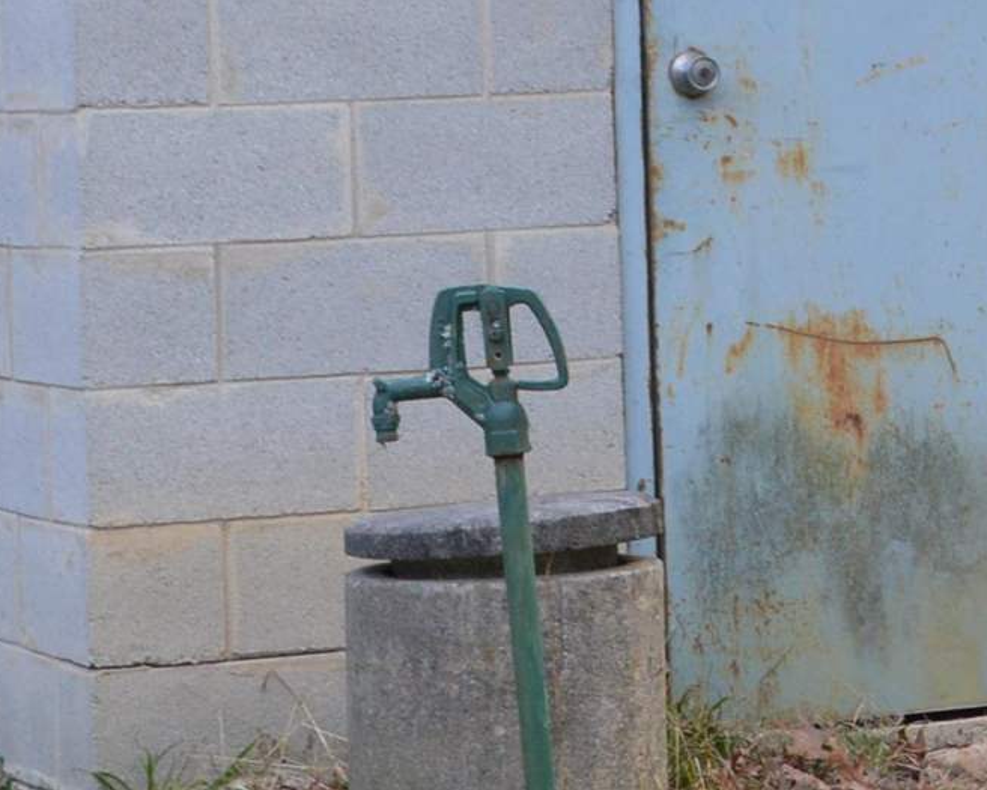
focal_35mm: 158
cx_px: 1554
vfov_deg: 9.7
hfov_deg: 11.6
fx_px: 4616
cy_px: -32
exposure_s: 1/125
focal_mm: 24
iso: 400
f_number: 5.6
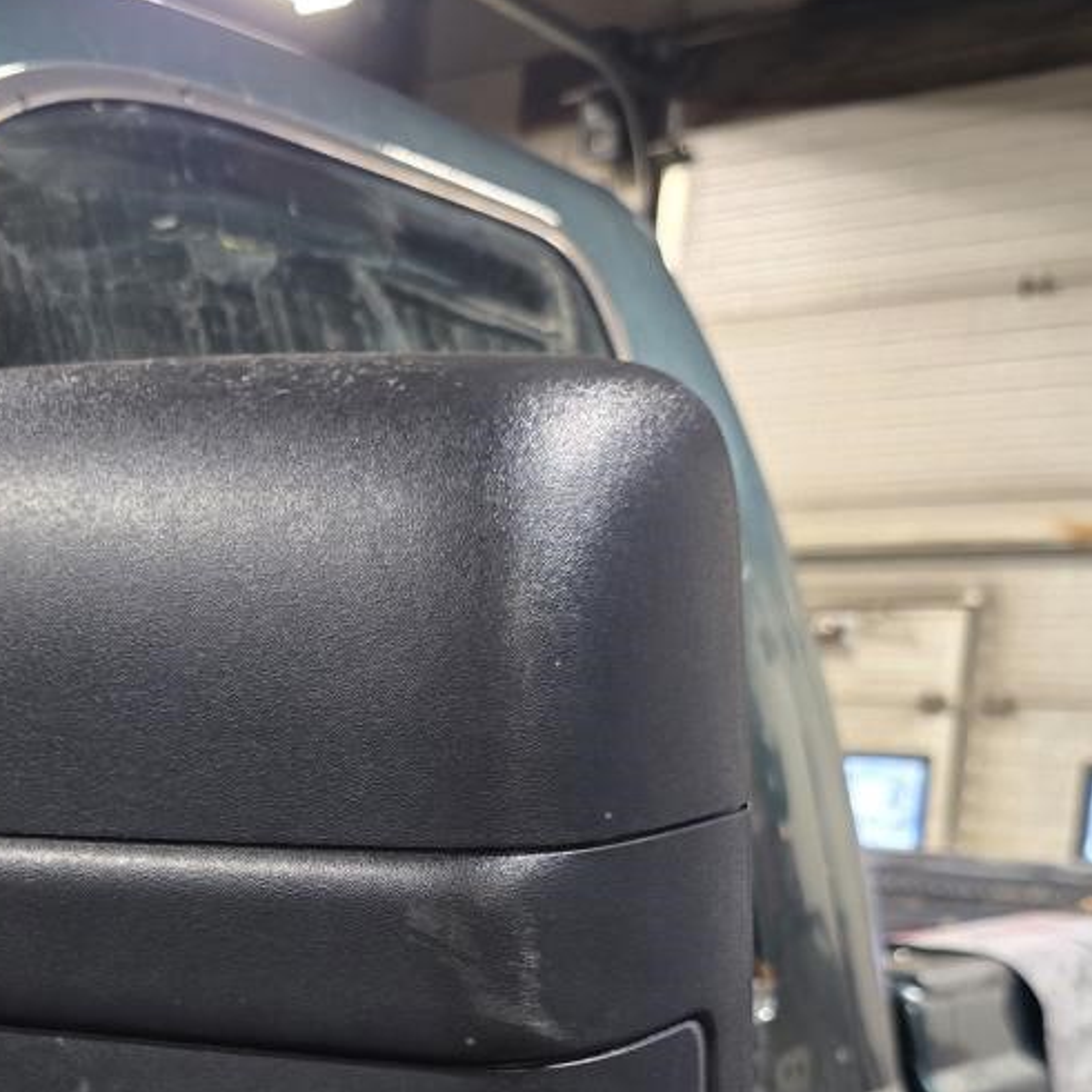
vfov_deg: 30.4
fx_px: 1892
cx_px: 185
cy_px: 1041
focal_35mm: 53
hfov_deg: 31.2
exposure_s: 1/60
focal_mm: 6.3
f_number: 1.7
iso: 800
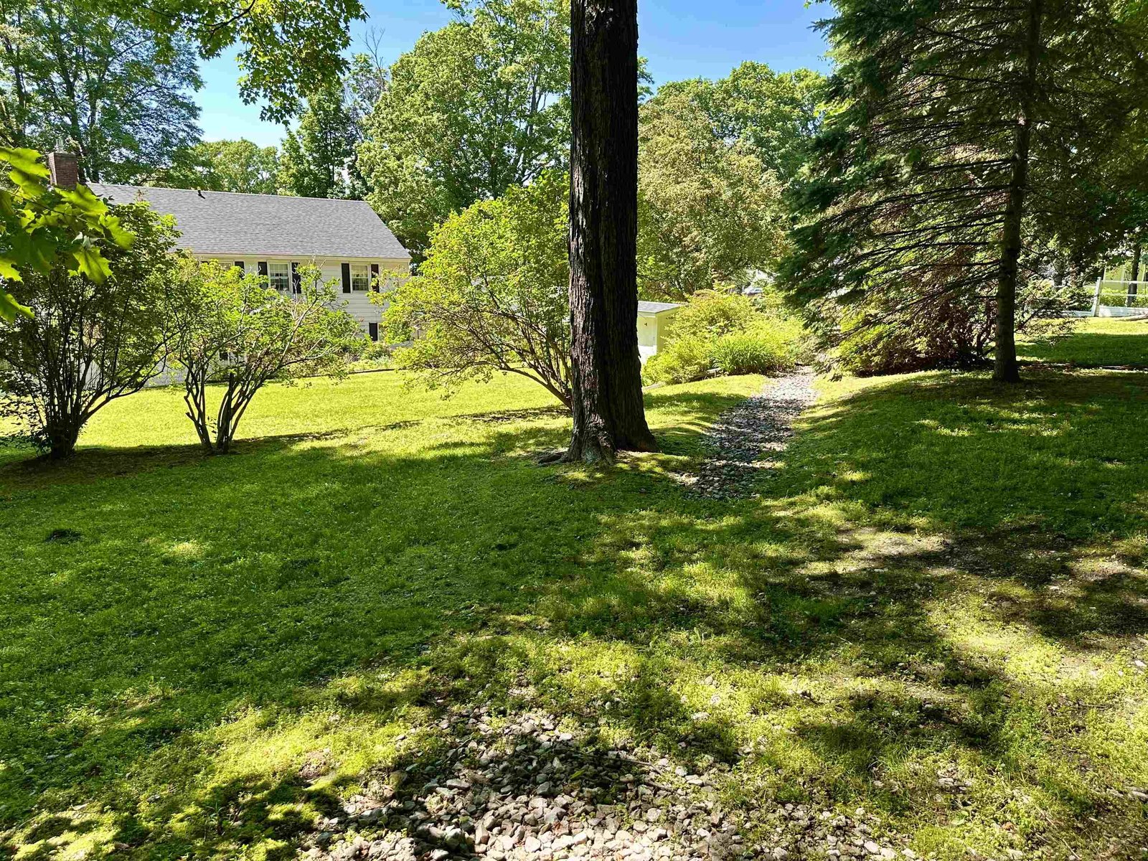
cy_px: 430
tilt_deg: -12.0
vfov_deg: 56.8
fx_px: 796
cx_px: 574
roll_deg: -1.4
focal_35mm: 24
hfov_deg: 71.6
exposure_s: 1/521
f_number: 1.78
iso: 80
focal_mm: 6.86
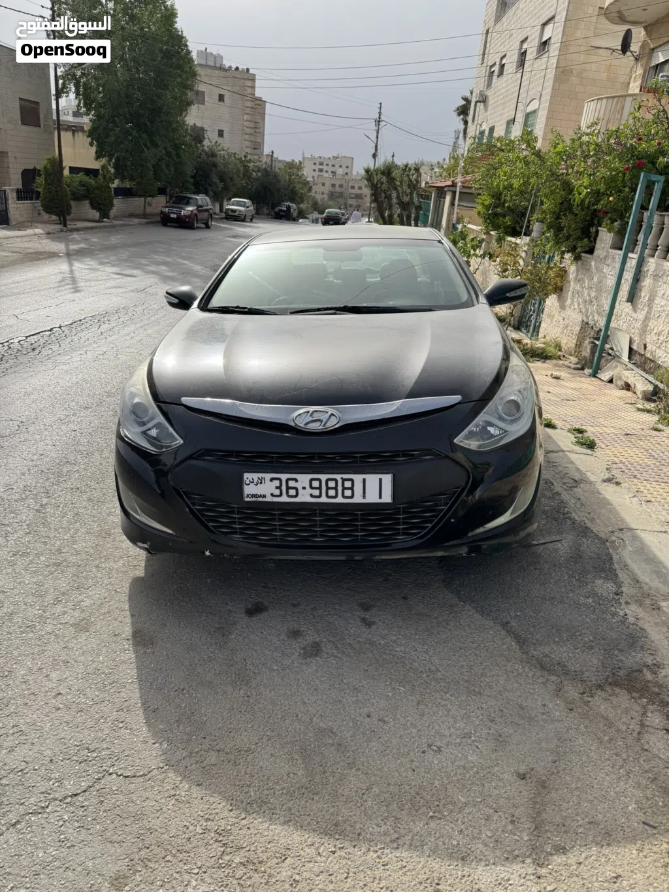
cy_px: 446
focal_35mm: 24
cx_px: 334
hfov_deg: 56.8
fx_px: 618
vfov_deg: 71.6
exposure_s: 1/3096
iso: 80
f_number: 1.78
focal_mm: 6.76
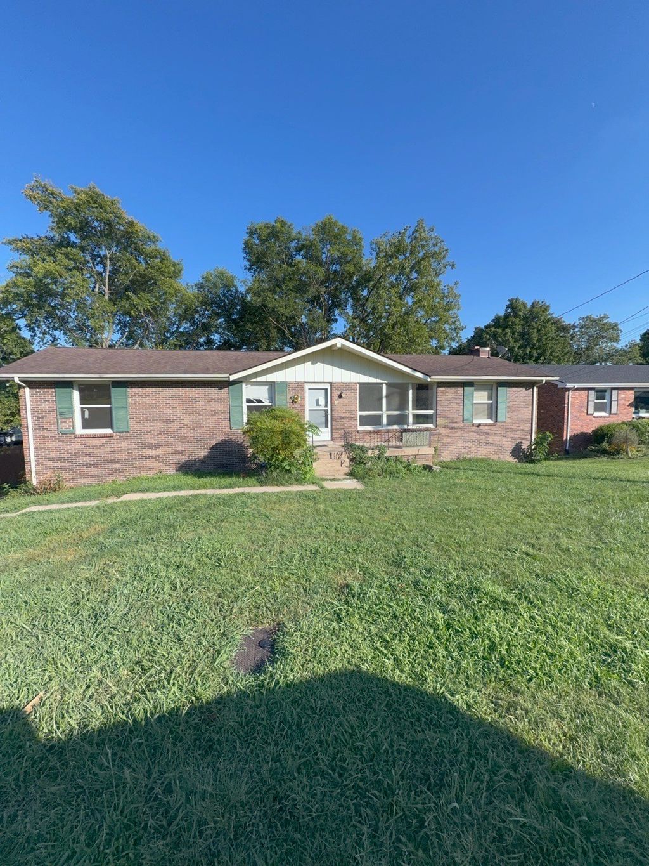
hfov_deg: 85.7
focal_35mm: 14
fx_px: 350
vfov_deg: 102.1
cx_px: 324
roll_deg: +1.0
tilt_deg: -5.1
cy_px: 433
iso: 16
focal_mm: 2.22
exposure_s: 1/590
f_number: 2.2
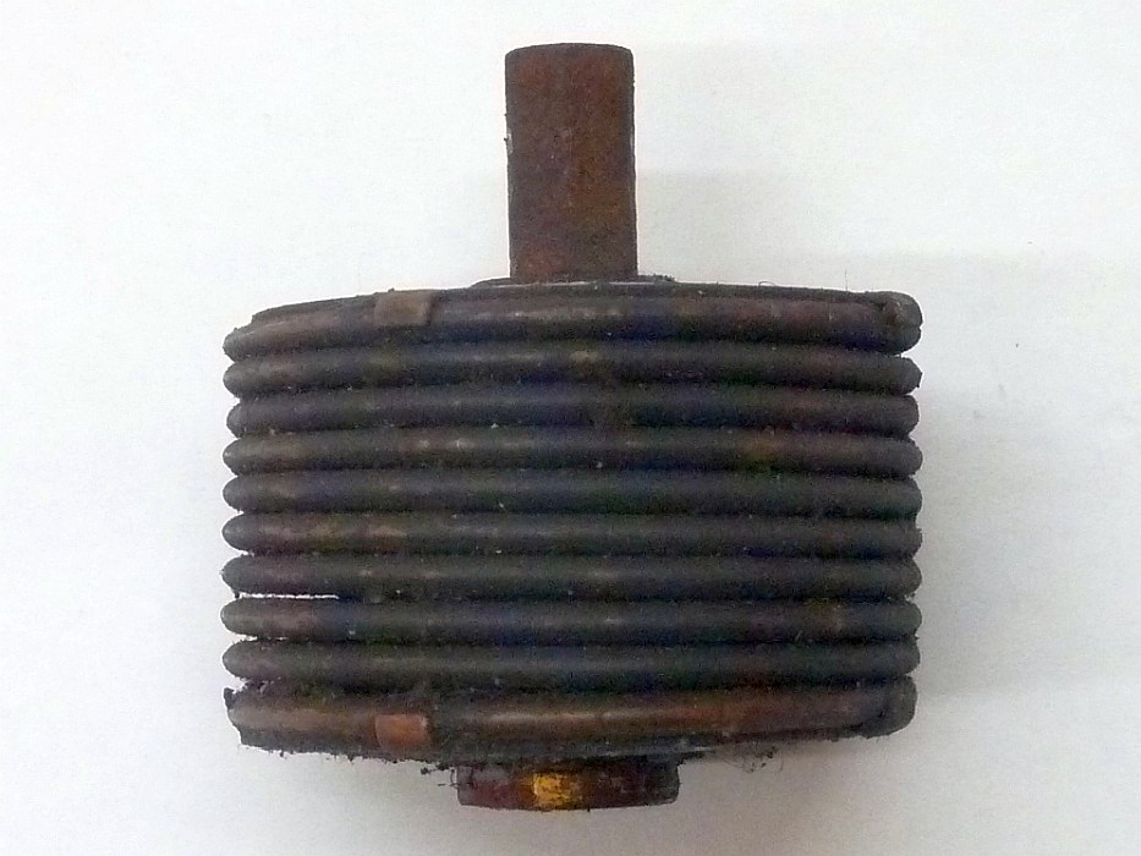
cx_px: 570
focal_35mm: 42
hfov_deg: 44.8
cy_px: 428
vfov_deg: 34.4
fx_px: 1385
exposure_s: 1/30
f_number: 3.7
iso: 400
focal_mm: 6.9
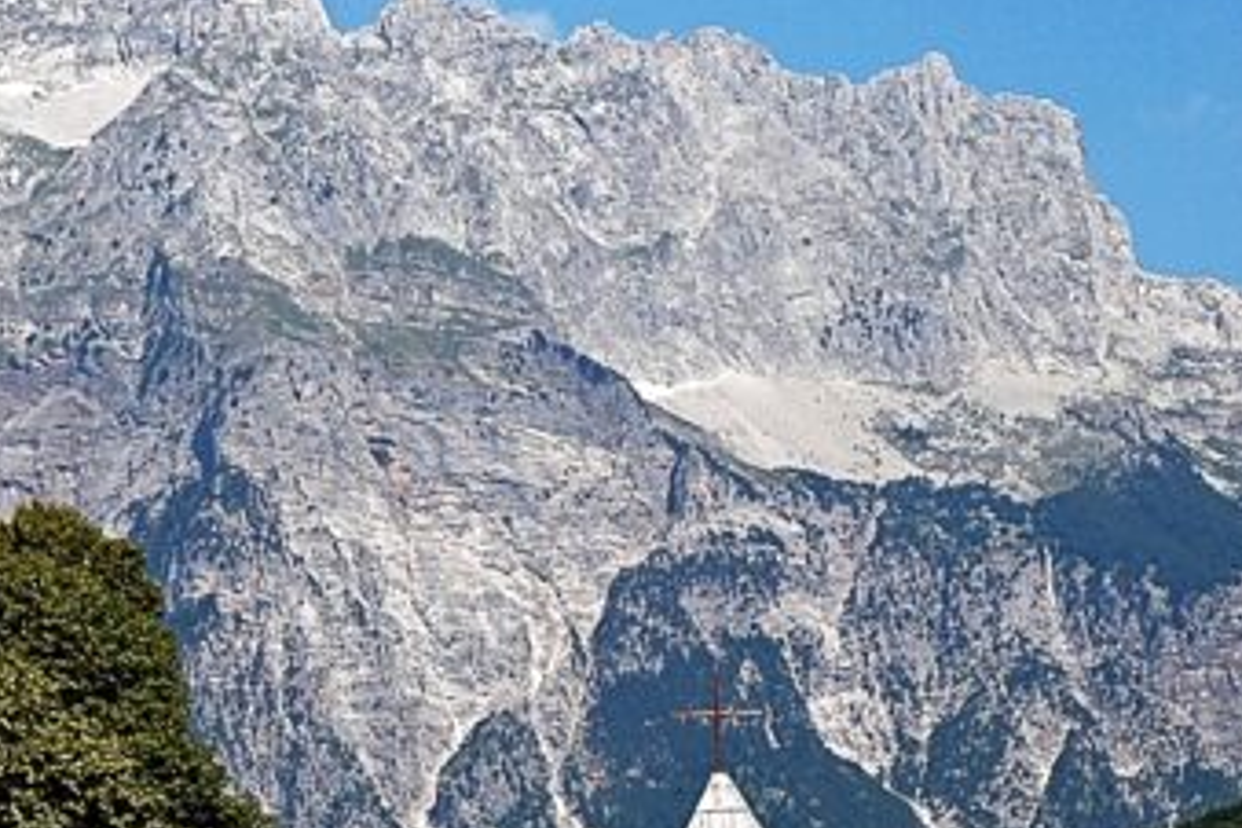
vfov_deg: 8.4
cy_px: 610
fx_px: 5623
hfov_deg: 12.4
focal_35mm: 163
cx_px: -29
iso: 200
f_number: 16
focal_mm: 48
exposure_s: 1/160
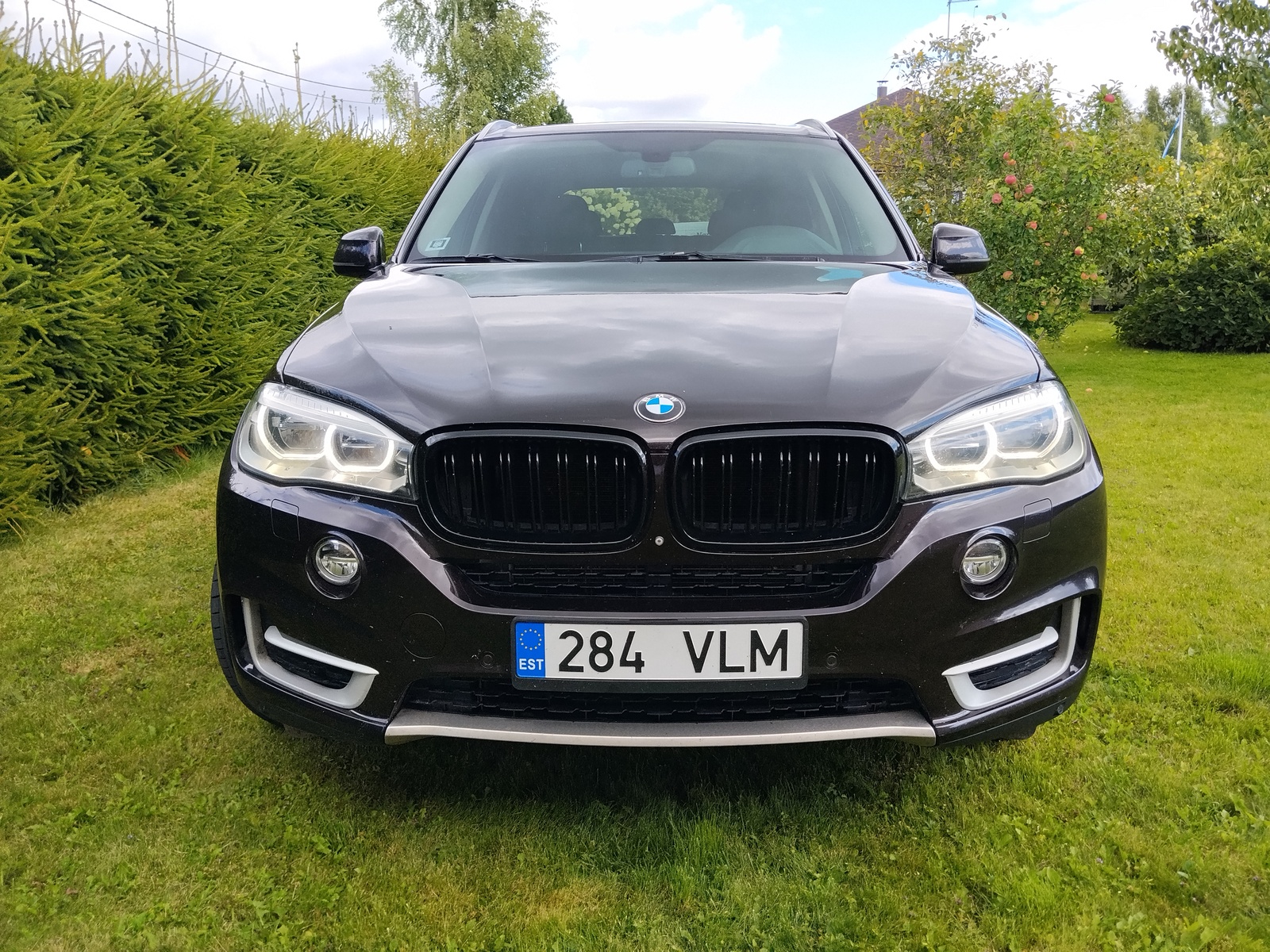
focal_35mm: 29
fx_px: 1064
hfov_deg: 61.7
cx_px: 635
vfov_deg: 48.2
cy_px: 476
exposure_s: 1/480
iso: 50
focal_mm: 4.22
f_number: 1.8
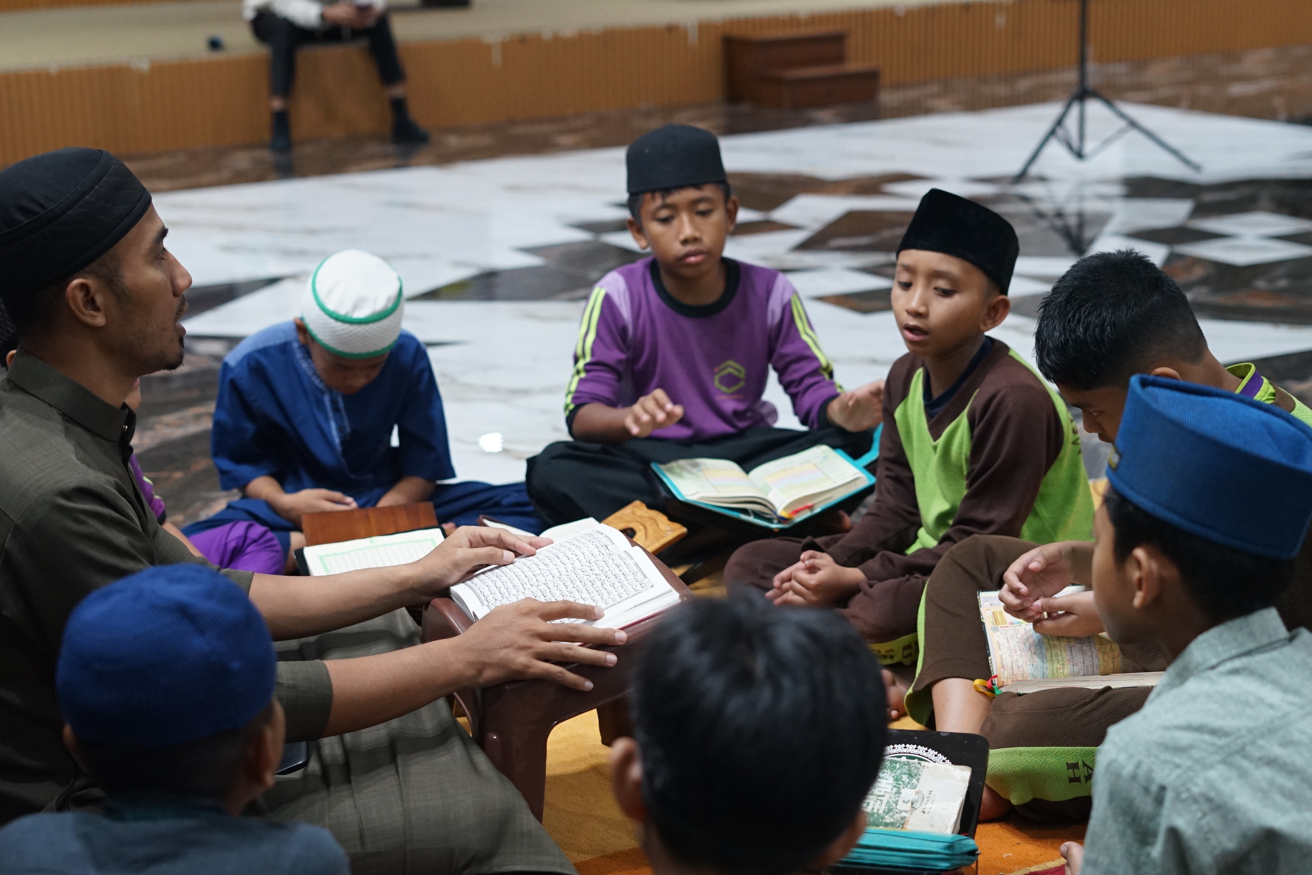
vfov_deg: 22.6
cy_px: 497
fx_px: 2187
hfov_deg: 33.4
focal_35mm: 60
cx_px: 685
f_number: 2.8
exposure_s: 1/100
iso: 2000
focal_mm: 50
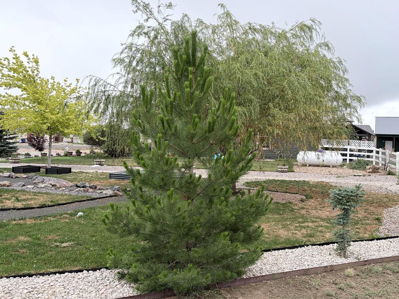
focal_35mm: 33
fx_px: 380
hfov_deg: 55.0
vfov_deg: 42.9
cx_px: 239
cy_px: 146
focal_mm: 5.96
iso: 50
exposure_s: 1/2639
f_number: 1.6
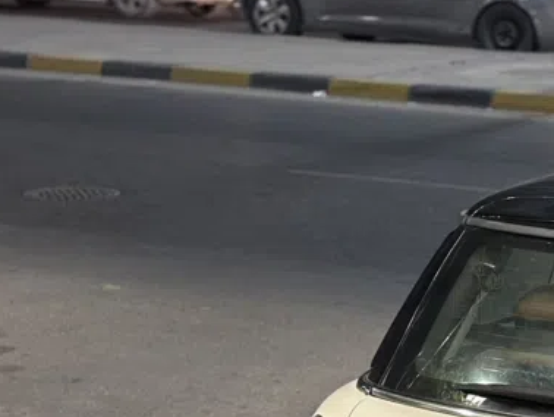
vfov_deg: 11.2
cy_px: 501
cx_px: 724
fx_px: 2082
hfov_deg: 14.5
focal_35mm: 130
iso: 320
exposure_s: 1/49
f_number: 1.78
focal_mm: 6.86
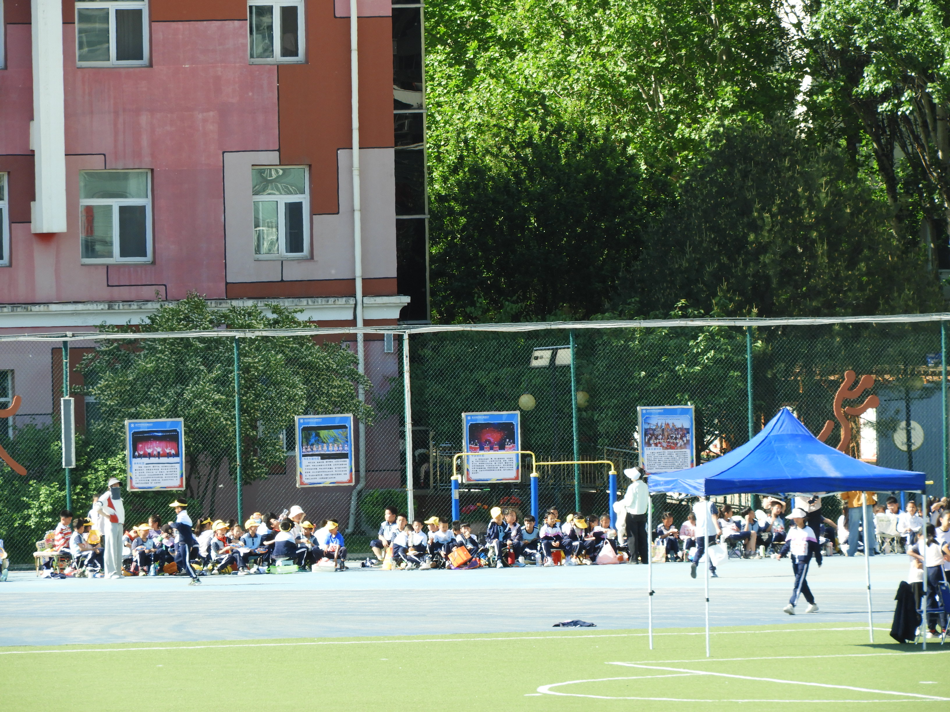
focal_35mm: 360
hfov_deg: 5.5
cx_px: 475
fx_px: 9880
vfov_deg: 4.1
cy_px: 356
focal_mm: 64.5
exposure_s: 1/200
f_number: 5.6
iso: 100
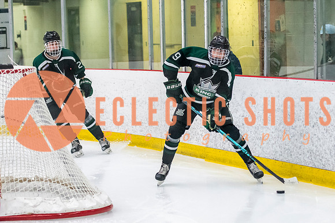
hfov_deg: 13.2
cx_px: 216
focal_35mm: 155
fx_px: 1444
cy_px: 130
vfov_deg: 8.9
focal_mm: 75
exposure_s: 1/640
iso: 3200
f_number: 3.2
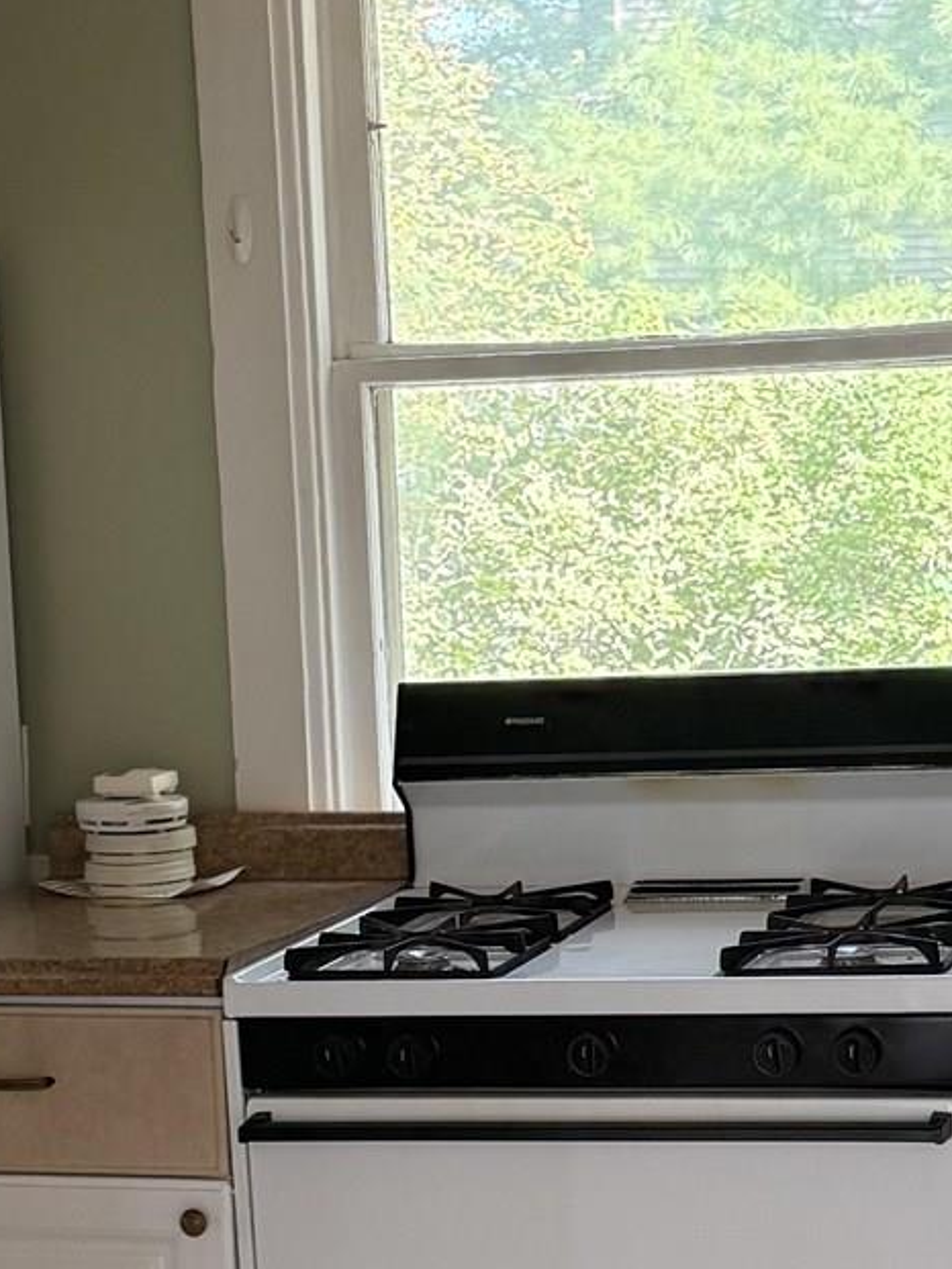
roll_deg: +1.9
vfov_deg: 21.9
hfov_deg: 16.6
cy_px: 848
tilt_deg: -4.4
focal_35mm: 89
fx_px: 3262
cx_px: 660
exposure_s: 1/121
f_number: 1.78
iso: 200
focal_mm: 6.76
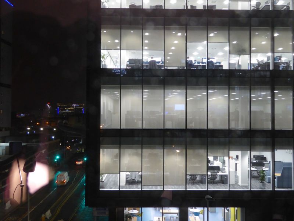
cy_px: 110
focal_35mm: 39
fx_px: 331
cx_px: 147
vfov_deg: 36.8
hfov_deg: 47.9
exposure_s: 1/8
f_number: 3.7
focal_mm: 6.7
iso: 400
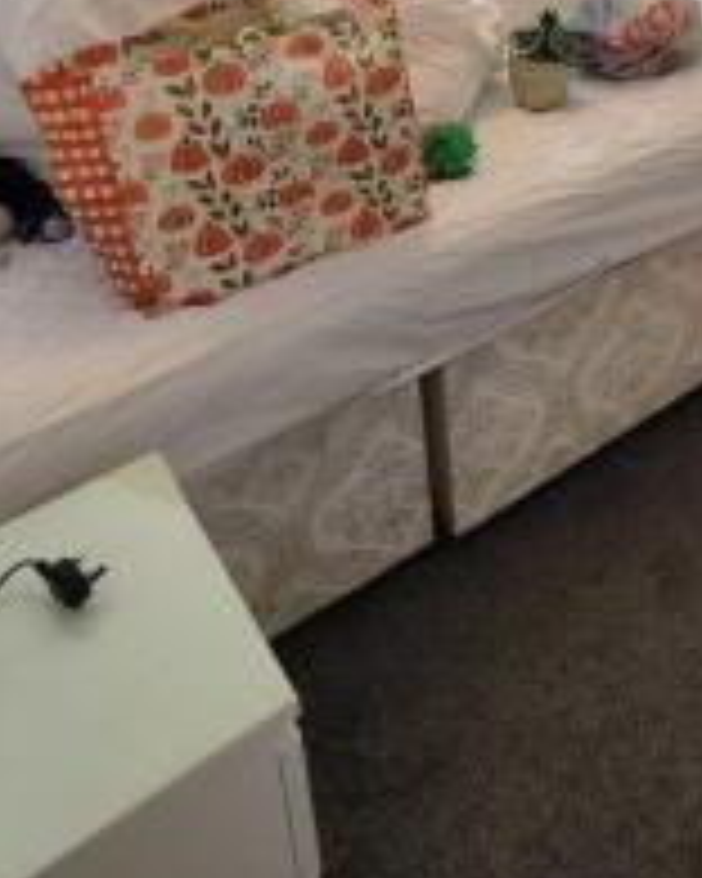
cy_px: -61
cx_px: 655
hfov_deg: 36.3
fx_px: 987
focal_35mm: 38
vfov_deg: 40.0
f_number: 2.2
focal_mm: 2.2
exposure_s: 1/100
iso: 125
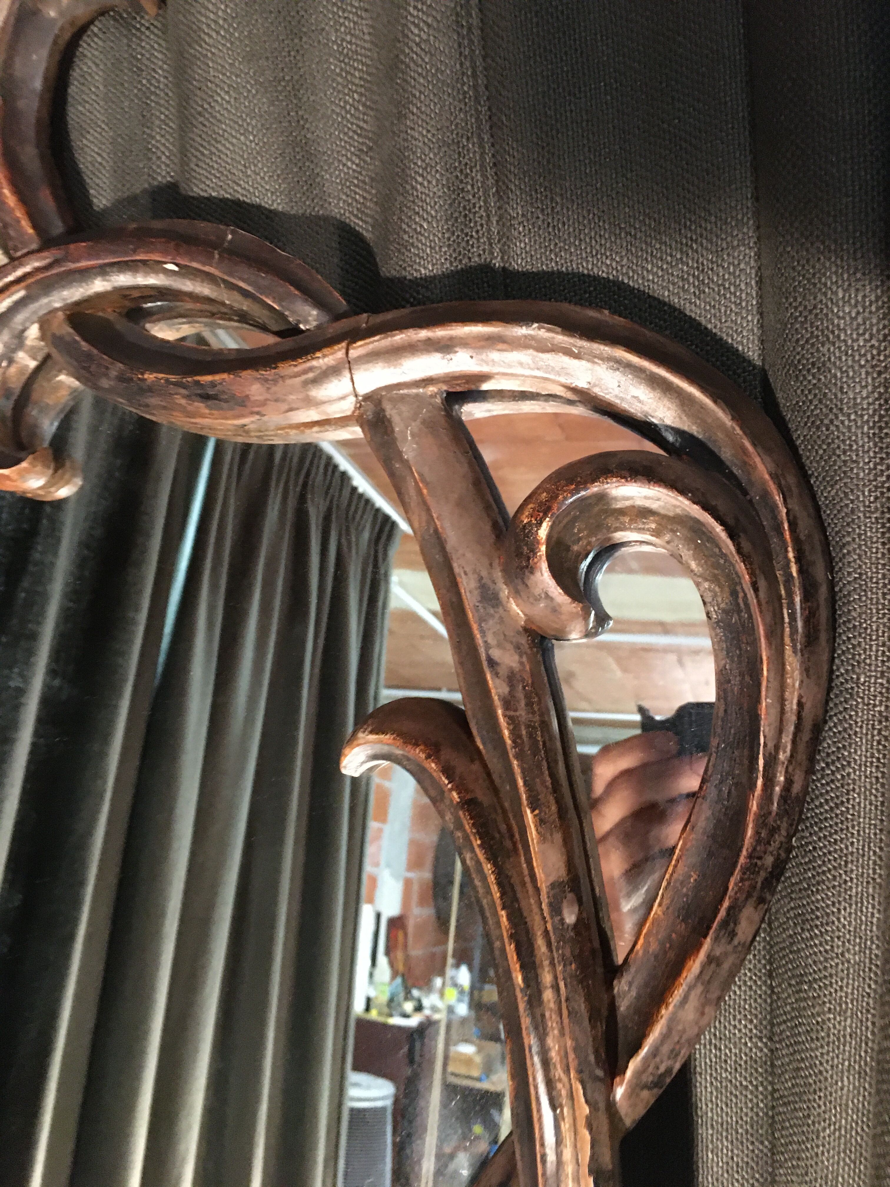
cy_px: 594
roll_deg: -1.5
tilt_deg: -5.5
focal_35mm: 29
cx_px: 445
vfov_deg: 61.7
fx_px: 994
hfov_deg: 48.2
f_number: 2.2
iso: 320
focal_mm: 4.15
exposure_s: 1/17
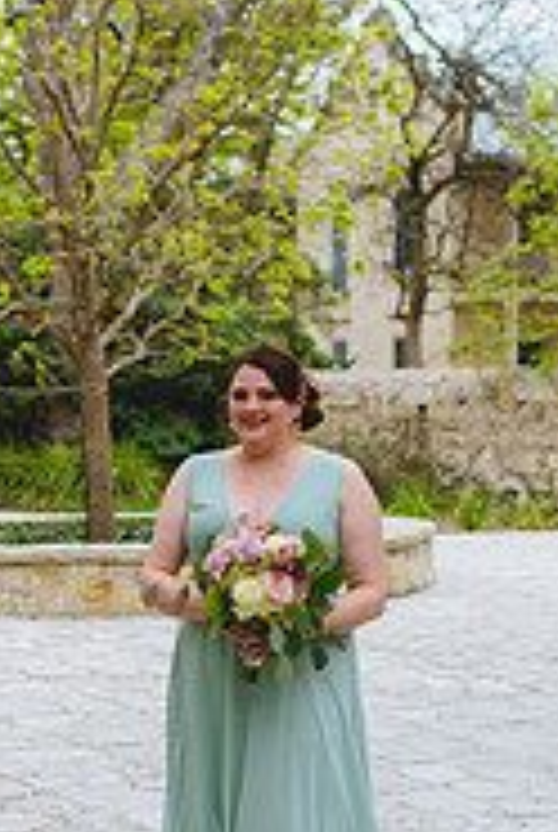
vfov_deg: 23.8
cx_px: 153
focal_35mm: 85
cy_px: 486
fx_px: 1969
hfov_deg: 16.1
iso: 80
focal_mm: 35
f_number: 2
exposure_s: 1/2000
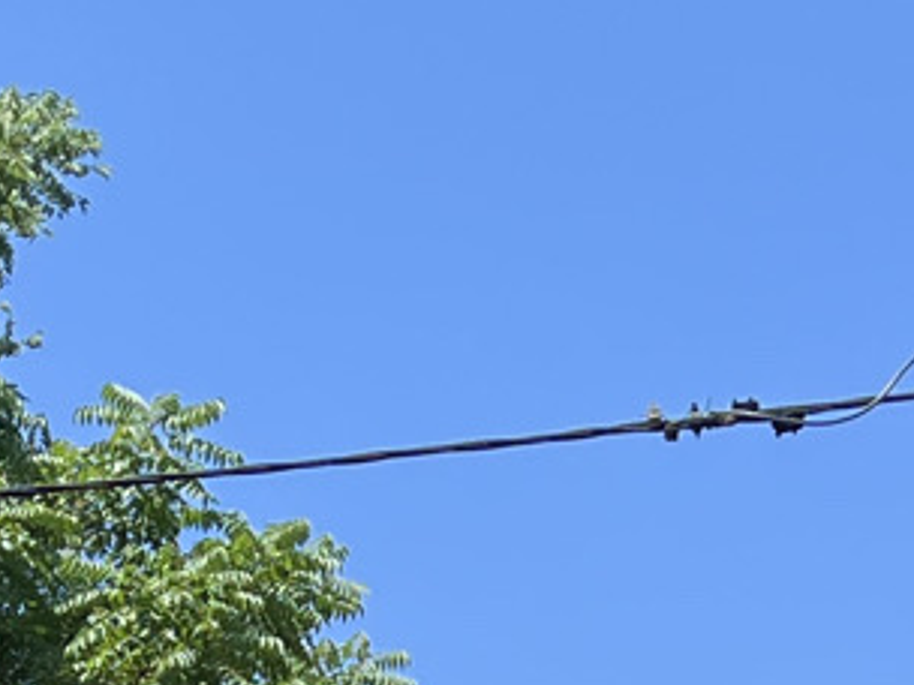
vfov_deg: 7.8
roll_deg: -0.9
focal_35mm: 171
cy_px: 1830
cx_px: 391
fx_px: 4515
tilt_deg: +8.6
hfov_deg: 11.6
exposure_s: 1/1901
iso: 50
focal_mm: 5.7
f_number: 1.5
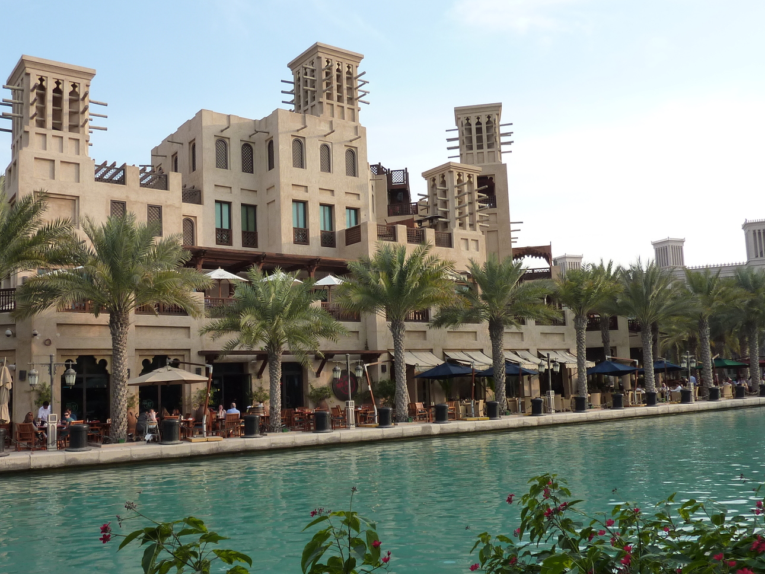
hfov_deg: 58.0
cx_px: 318
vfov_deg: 45.3
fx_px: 685
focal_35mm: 31
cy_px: 327
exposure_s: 1/200
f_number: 4
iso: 125
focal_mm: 4.1
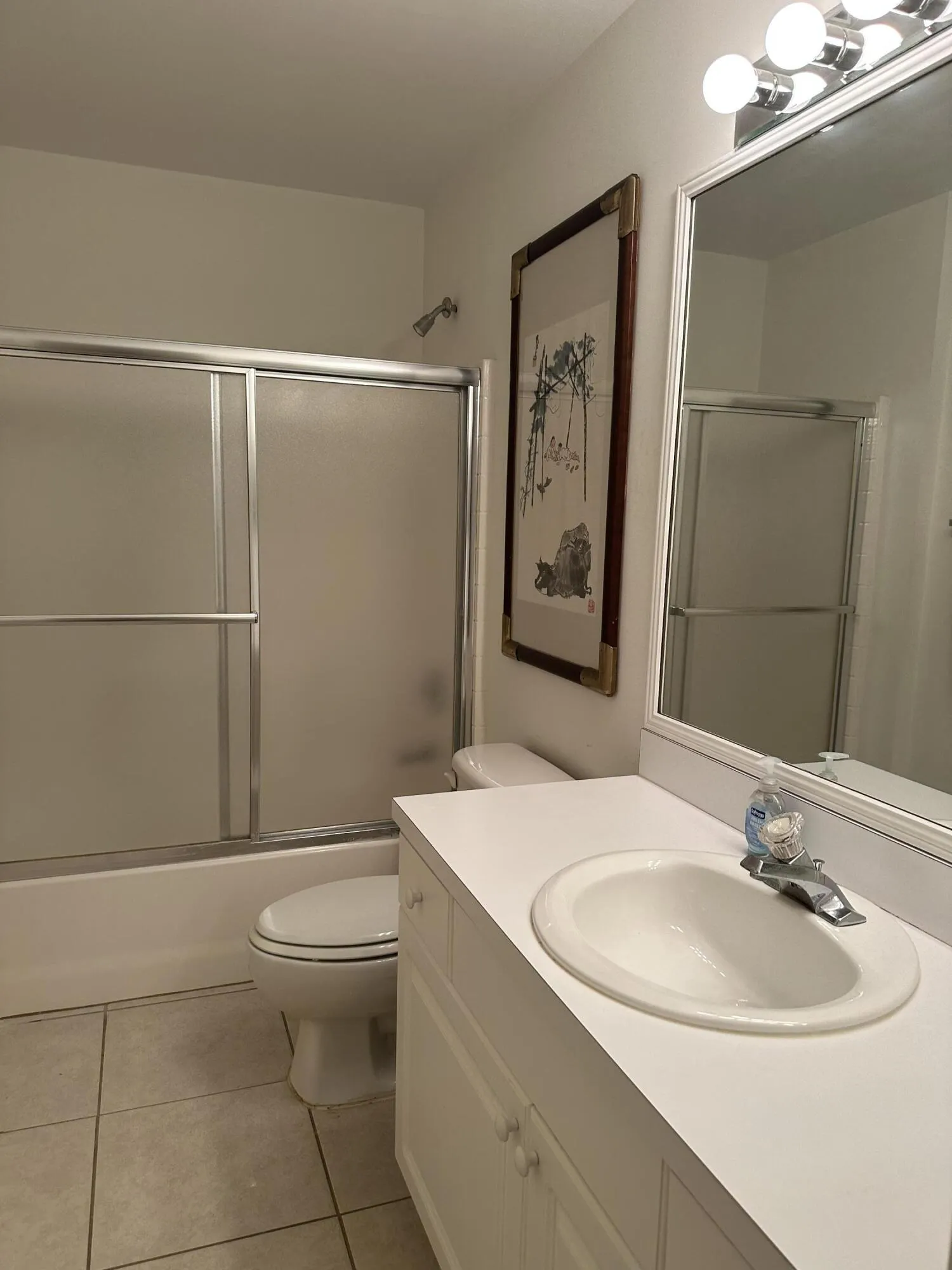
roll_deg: -4.2
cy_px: 635
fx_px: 880
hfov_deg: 56.8
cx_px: 476
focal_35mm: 24
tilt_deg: -7.8
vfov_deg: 71.6
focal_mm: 6.86
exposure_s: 1/120
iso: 160
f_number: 1.78
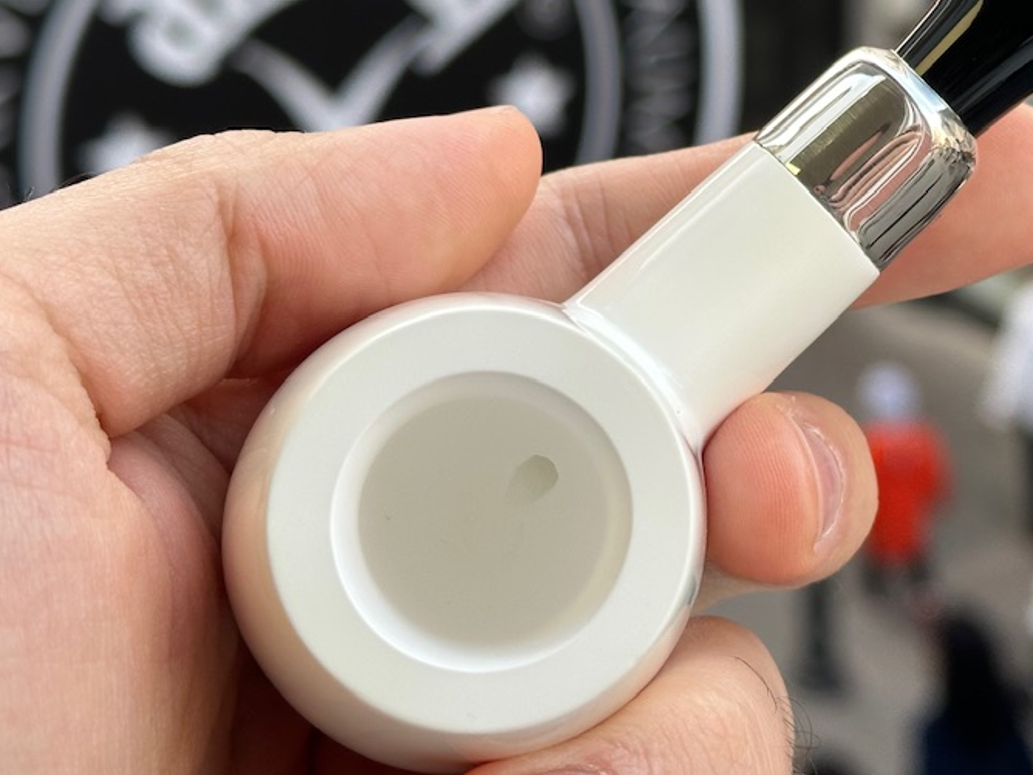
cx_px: 846
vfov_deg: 16.0
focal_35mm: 92
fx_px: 2745
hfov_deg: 21.0
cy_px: 186
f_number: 1.78
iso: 64
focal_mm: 6.86
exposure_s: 1/333
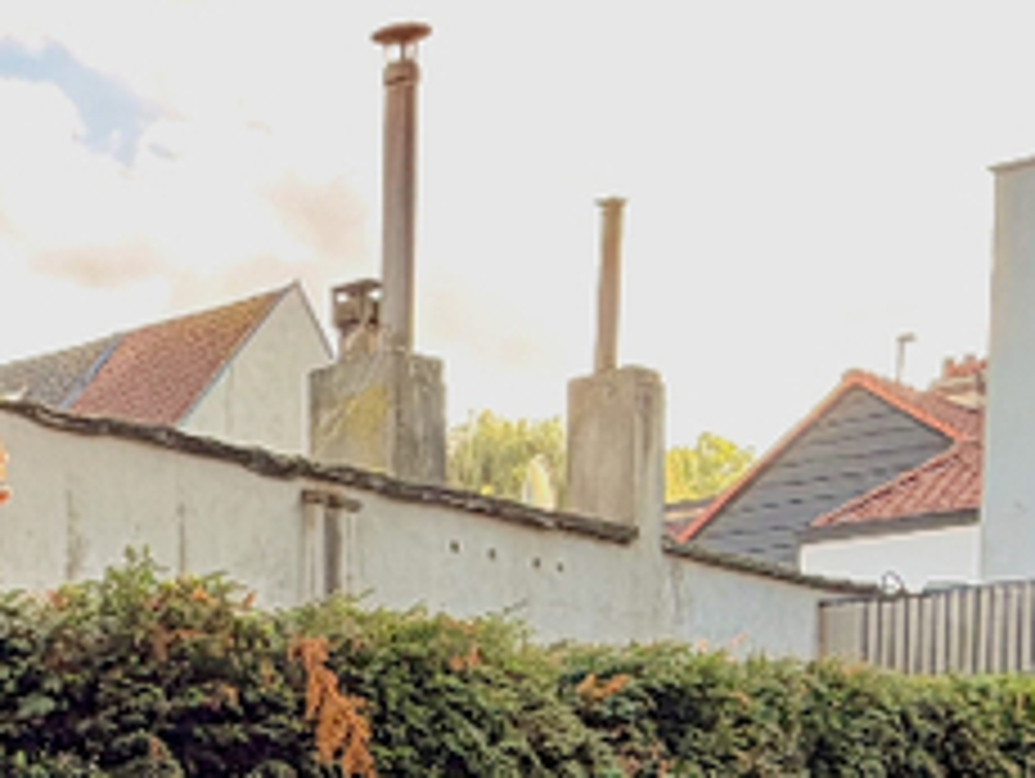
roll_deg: -0.2
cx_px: -266
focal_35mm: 73
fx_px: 2185
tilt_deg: -2.8
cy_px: 998
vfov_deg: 18.8
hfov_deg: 23.8
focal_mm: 2.22
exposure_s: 1/138
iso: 40
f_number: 2.2
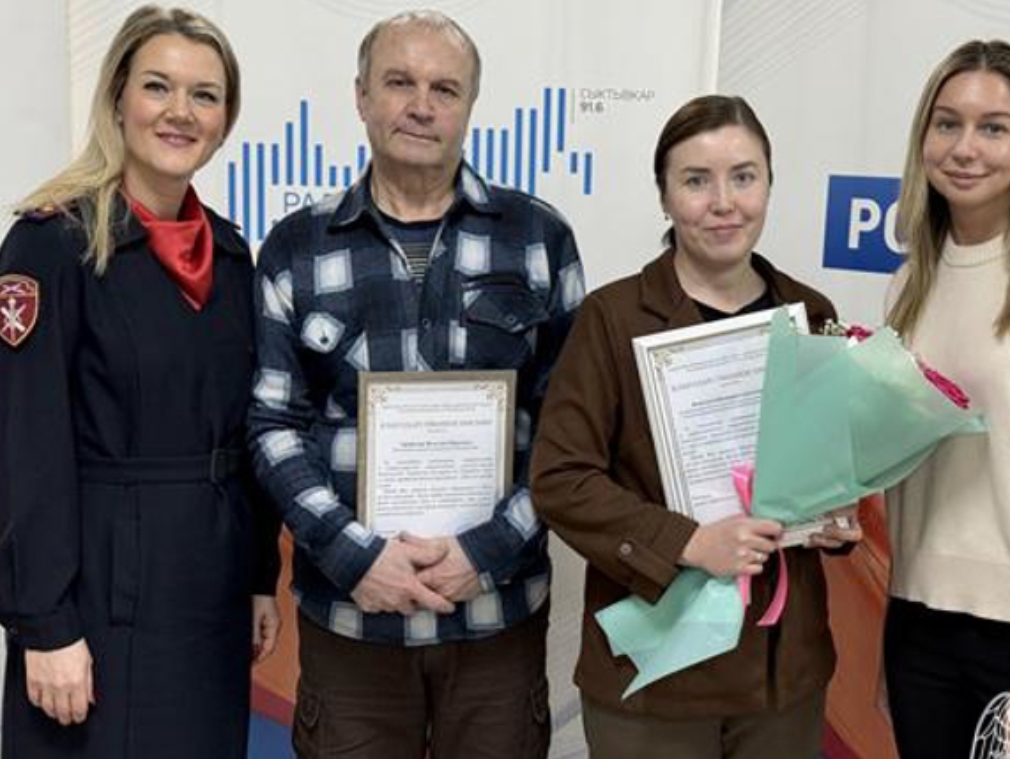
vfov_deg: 26.1
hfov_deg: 34.3
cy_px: 389
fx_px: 1635
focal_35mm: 56
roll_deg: -2.0
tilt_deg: -8.8
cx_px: 571
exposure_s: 1/100
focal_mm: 6.76
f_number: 1.78
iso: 160
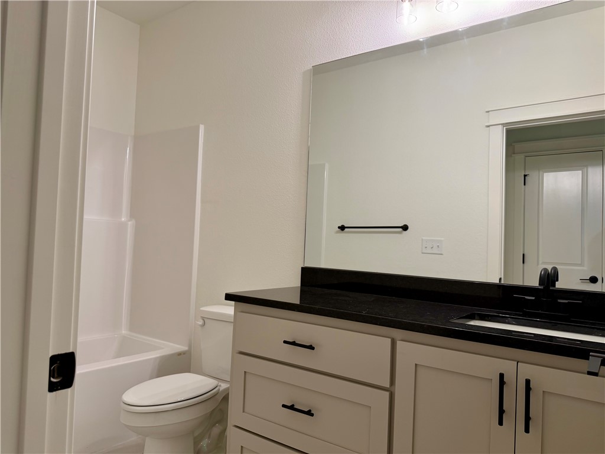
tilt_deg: +1.6
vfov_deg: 56.8
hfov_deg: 71.6
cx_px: 302
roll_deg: -1.3
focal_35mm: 24
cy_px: 227
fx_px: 419
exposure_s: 1/120
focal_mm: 6.76
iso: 125
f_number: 1.78
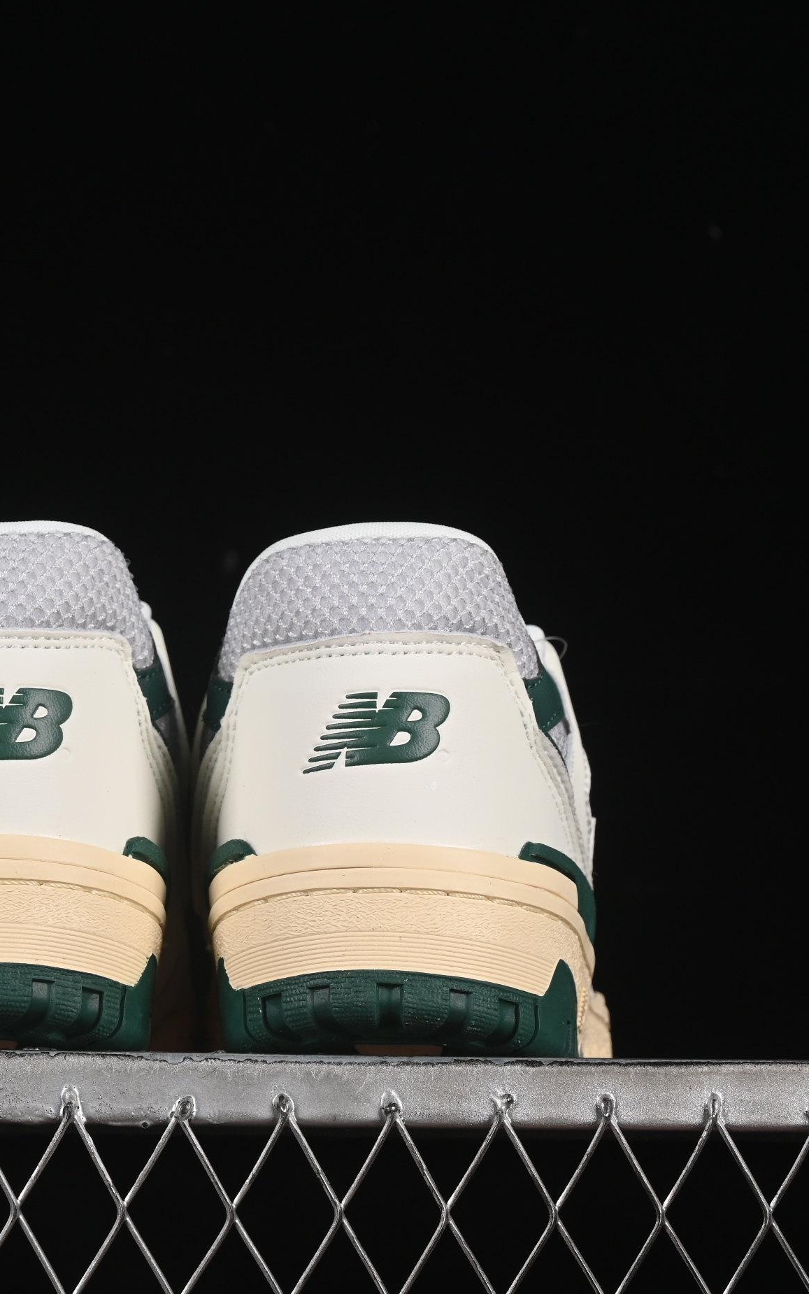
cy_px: 646
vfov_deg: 18.1
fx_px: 4055
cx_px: 200
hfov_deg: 11.4
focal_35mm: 115
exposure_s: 1/80
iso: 160
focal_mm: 50
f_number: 8
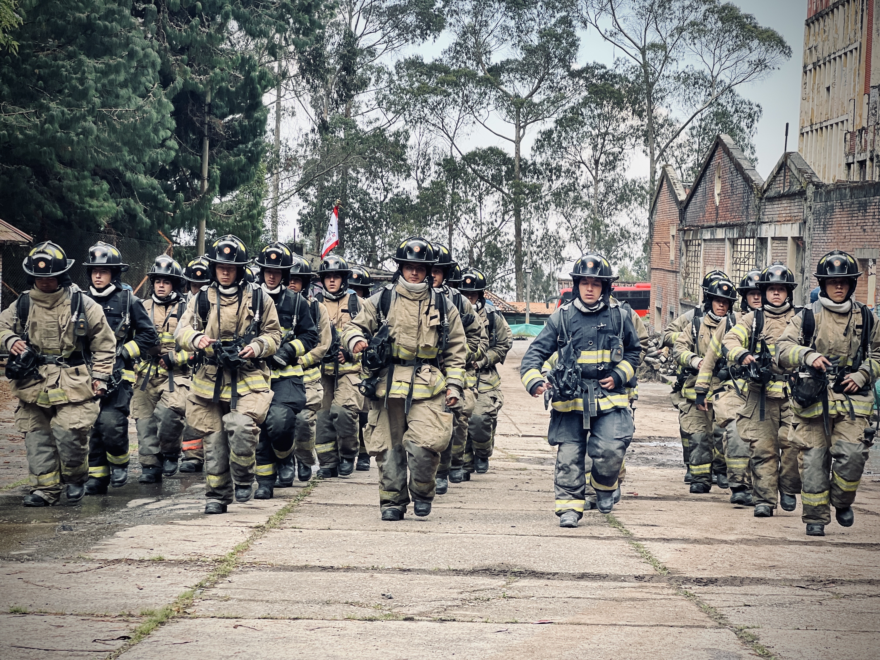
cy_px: 330
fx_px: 1957
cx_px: 440
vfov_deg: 19.1
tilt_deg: -4.0
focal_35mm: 77
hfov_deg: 25.3
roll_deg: -1.2
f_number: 2.8
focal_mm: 9
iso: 32
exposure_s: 1/121
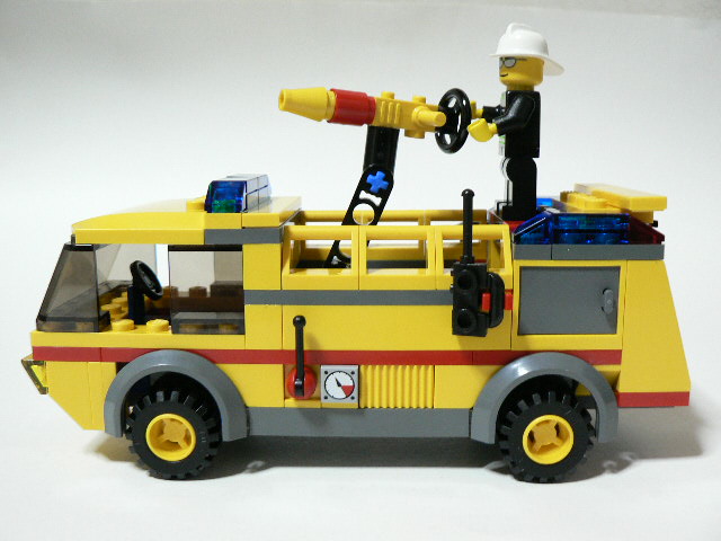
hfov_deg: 51.4
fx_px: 750
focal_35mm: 36
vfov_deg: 39.7
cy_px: 270
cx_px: 360
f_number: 2.8
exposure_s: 1/13
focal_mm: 6
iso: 200
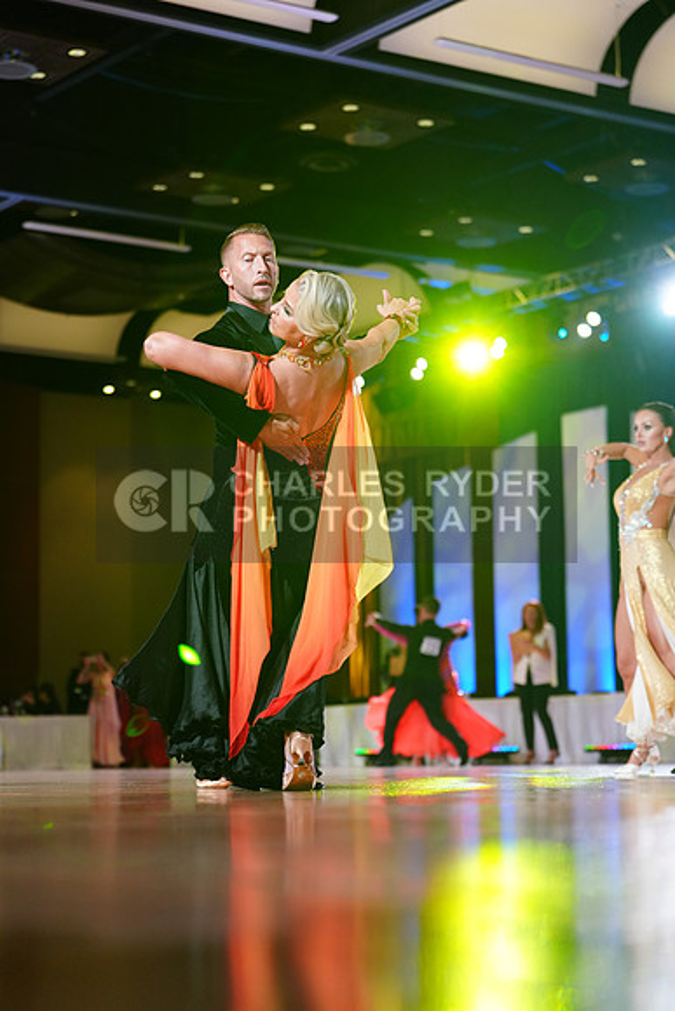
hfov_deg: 18.2
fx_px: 2108
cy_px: 506
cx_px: 338
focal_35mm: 75
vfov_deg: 27.0
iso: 2000
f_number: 2.8
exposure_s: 1/400
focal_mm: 75
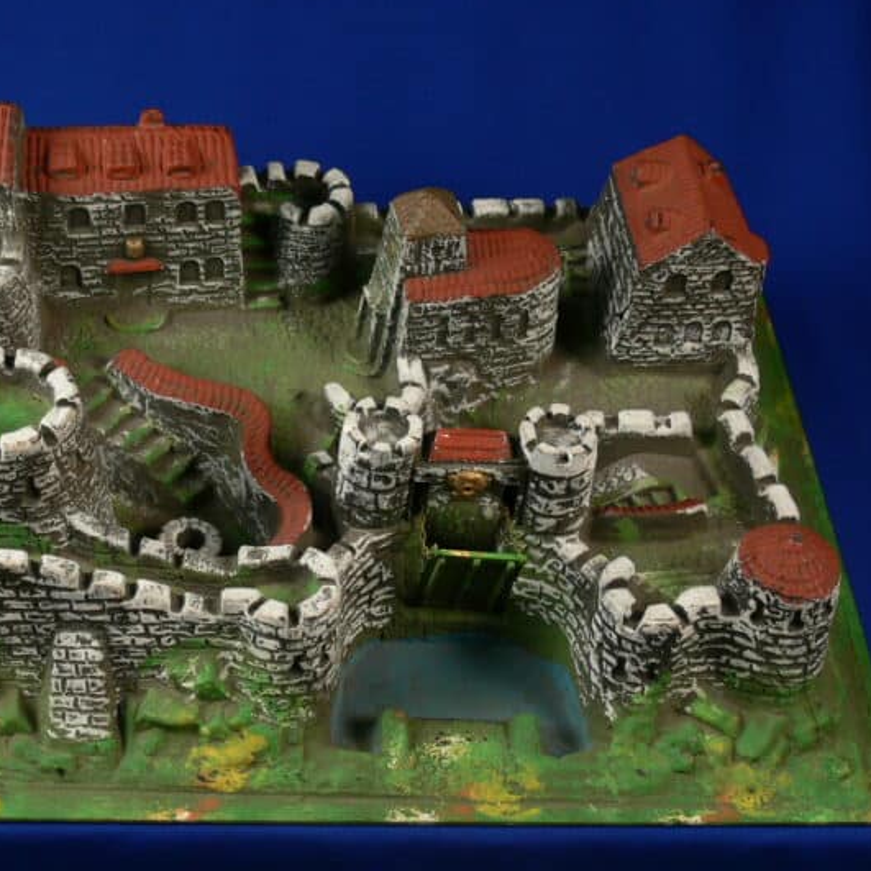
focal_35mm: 69
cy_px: 454
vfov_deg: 25.0
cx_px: 330
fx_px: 1964
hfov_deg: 24.9
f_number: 3.2
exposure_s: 1/40
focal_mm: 10
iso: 80
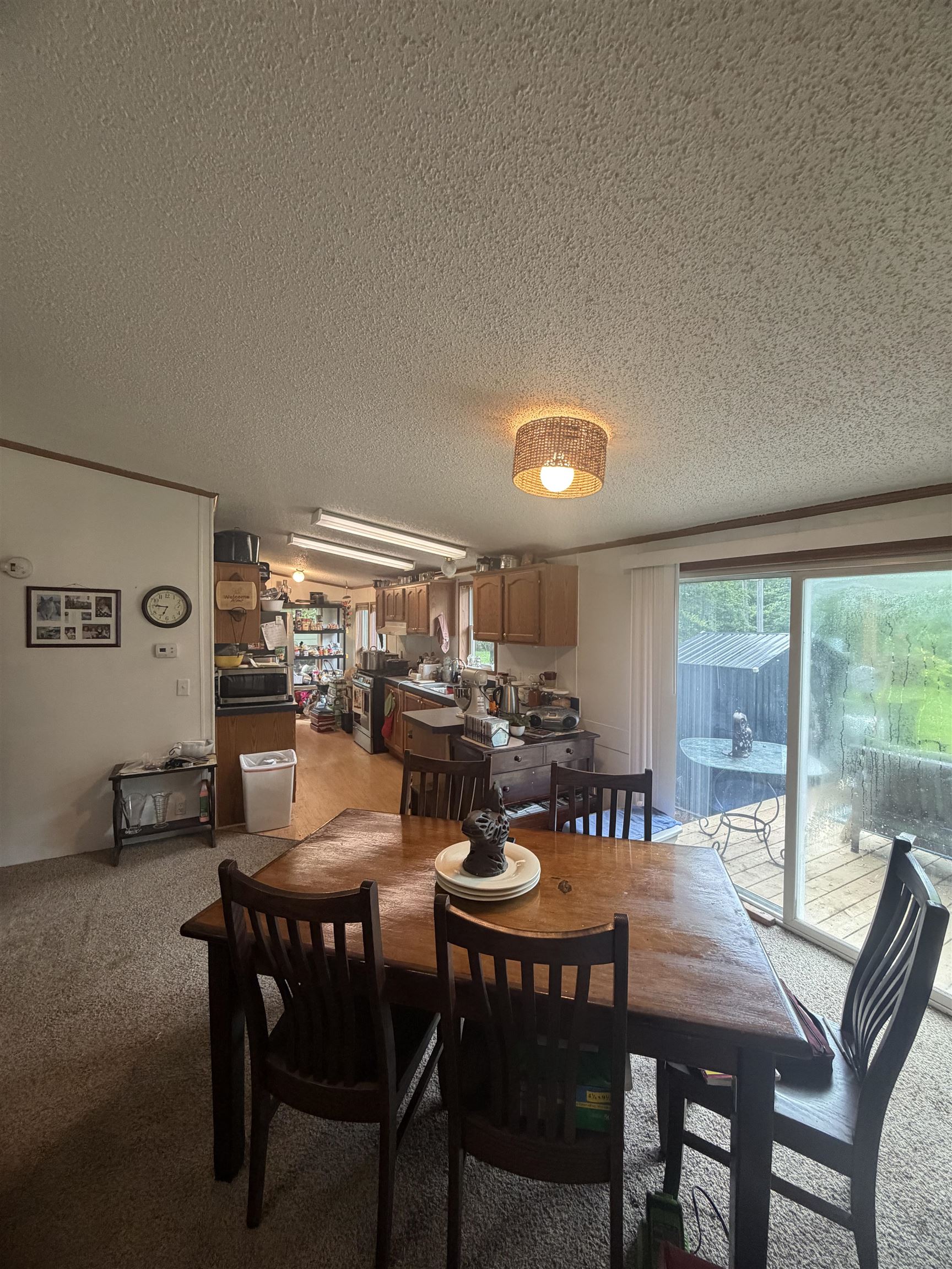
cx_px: 476
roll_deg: -0.5
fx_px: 513
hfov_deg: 85.7
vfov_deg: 102.1
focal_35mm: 14
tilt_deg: -1.2
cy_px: 634
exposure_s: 1/60
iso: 320
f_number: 2.2
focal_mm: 2.22
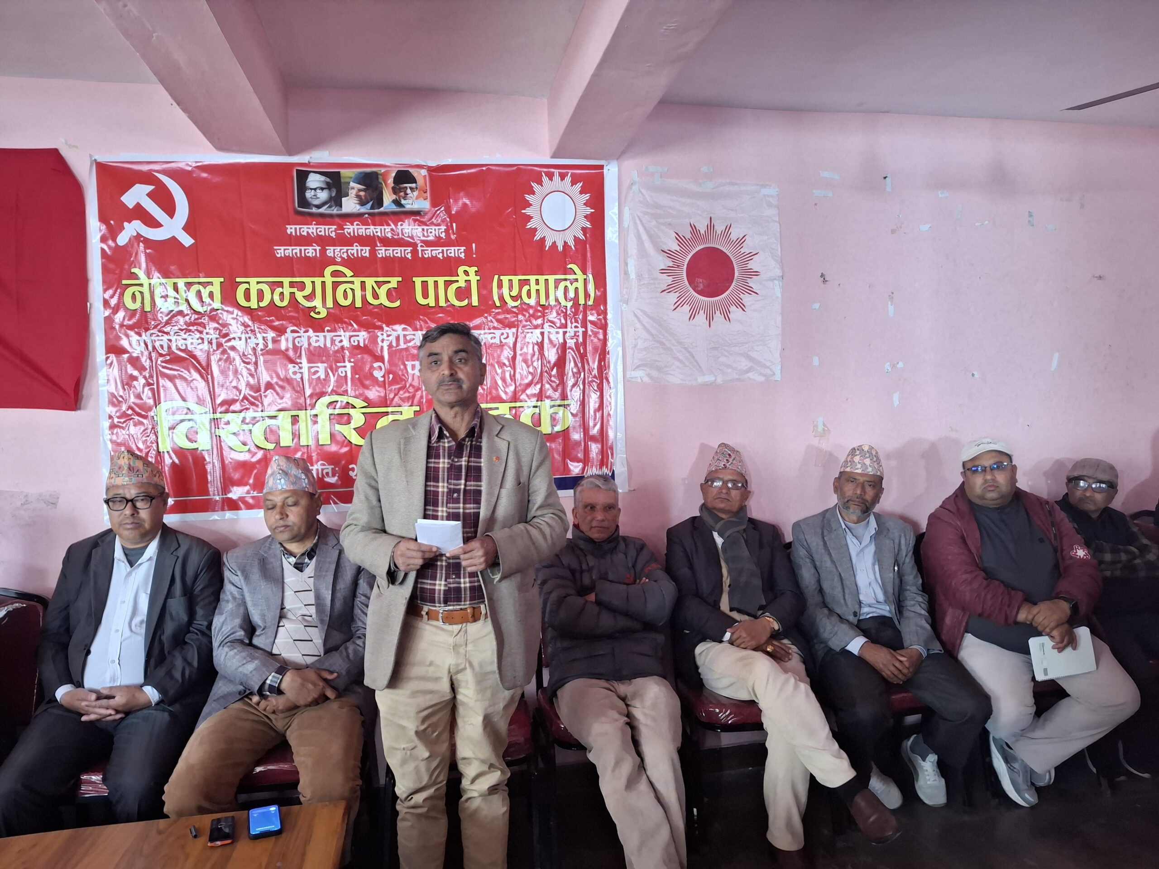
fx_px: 837
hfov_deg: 69.4
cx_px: 580
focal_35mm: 25
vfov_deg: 54.9
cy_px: 434
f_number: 1.8
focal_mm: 4.69
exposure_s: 1/40
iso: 250
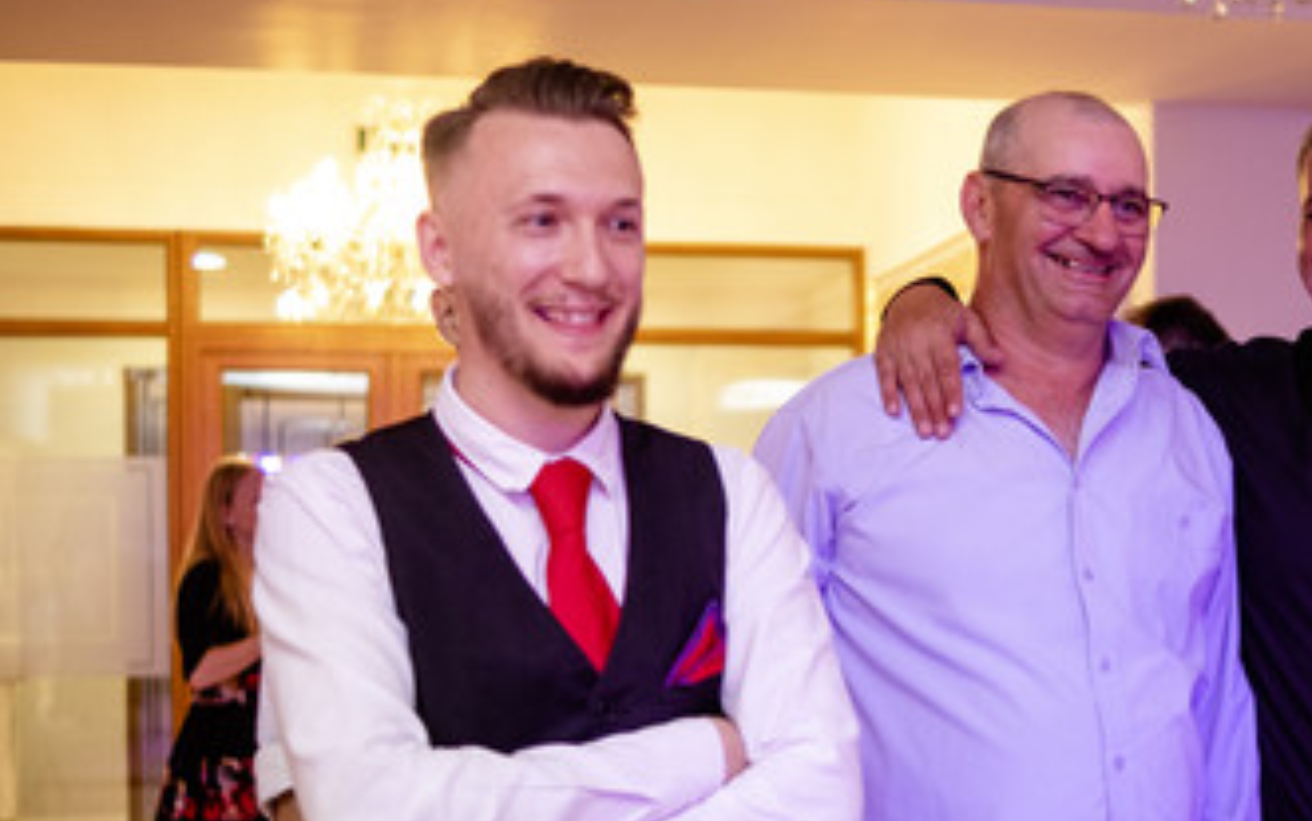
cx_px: 1062
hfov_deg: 29.1
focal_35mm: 69
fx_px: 2468
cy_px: 597
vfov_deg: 18.8
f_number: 1.4
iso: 800
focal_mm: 23
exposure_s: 1/200
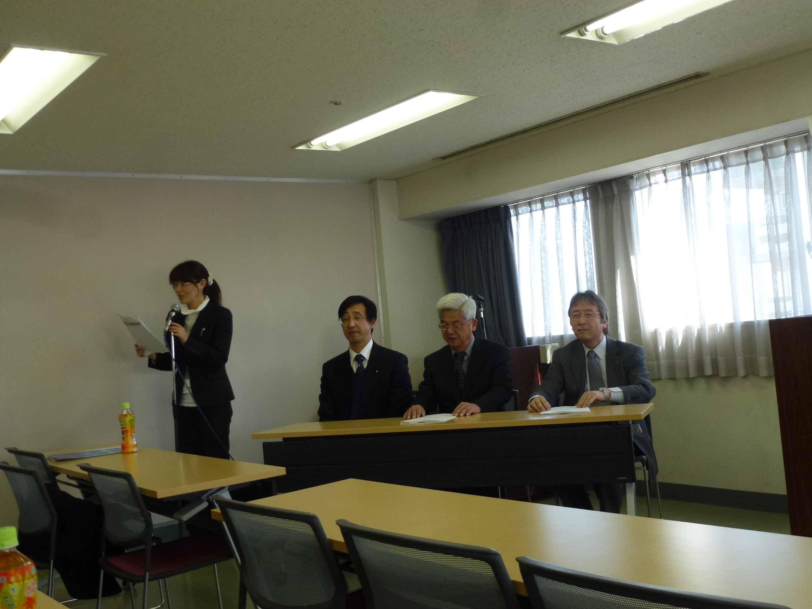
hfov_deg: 49.0
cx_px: 406
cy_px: 304
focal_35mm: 38
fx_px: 891
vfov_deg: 37.7
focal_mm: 6.8
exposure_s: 1/80
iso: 160
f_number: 3.8
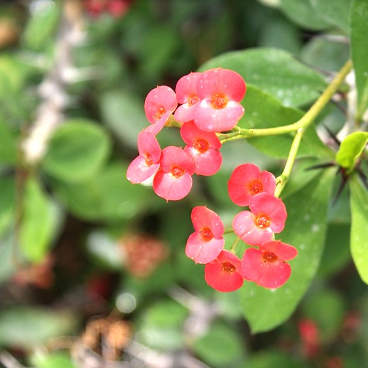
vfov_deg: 15.2
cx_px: 241
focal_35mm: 115
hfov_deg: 15.1
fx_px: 1383
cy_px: 184
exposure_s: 1/100
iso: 125
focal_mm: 60
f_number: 5.6
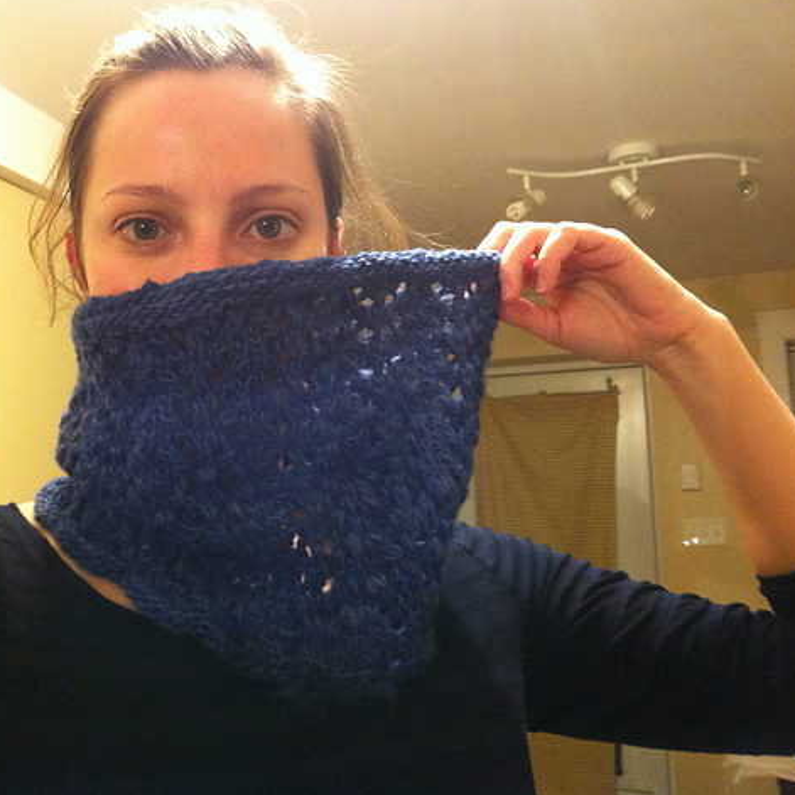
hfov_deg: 39.6
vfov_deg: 40.0
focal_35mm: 42
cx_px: 277
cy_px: 393
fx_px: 1091
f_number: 2.8
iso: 400
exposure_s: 1/15
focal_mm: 3.85
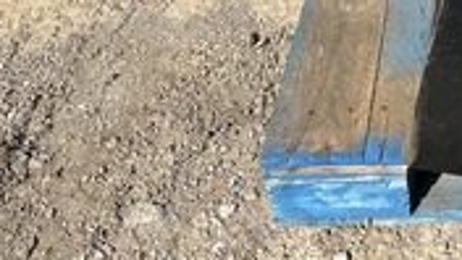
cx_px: 514
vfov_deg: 15.6
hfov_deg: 26.8
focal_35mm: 72
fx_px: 882
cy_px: -113
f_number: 1.8
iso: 25
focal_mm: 3
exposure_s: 1/1279
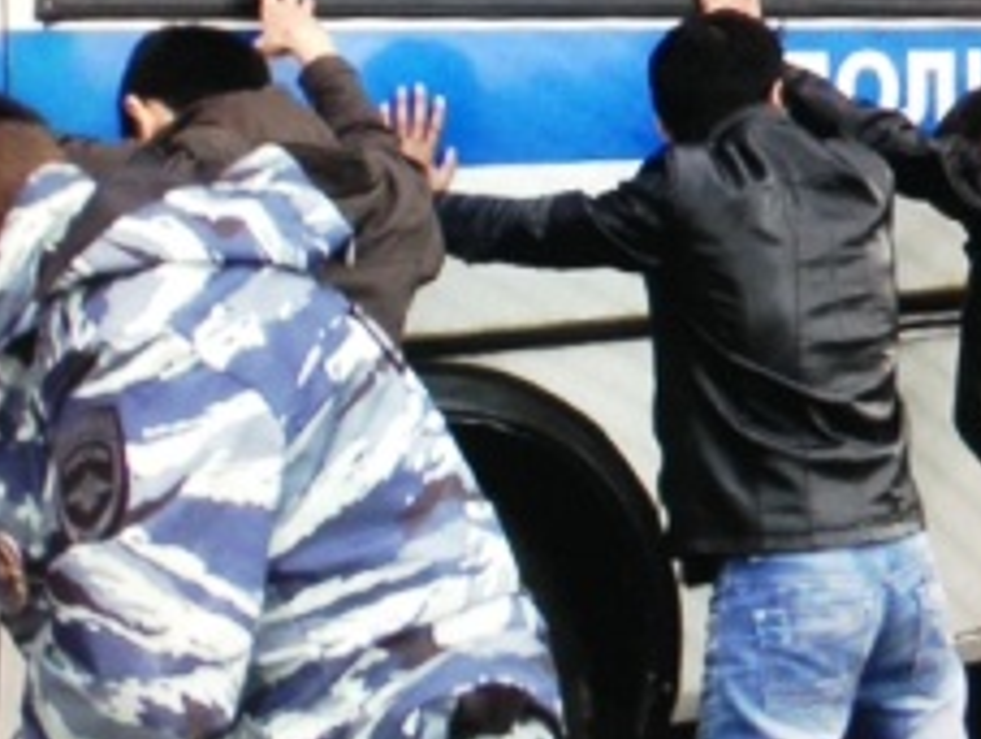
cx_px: 536
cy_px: 130
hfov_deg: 29.8
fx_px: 1845
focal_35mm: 65
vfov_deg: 22.3
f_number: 2.4
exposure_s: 1/20
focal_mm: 4.12
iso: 125
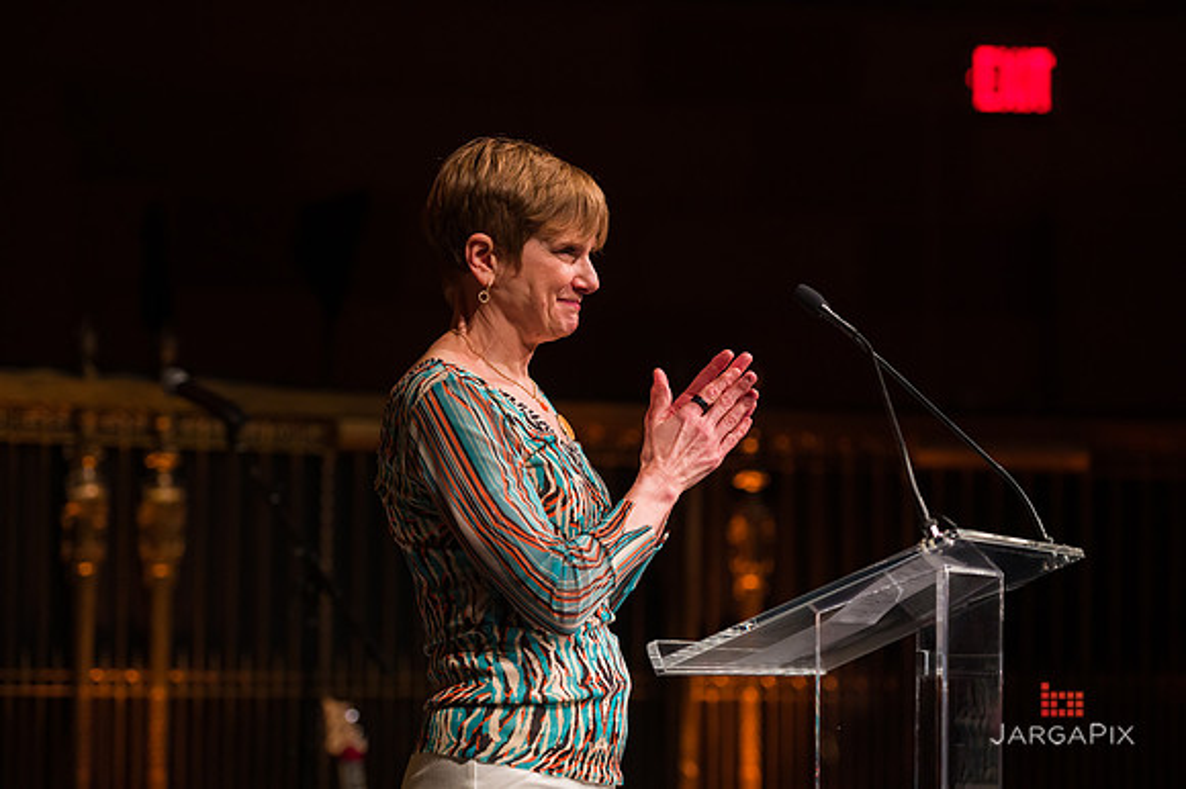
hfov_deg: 16.8
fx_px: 4017
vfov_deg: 11.2
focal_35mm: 122
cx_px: 593
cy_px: 394
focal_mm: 122
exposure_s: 1/320
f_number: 4
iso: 2000
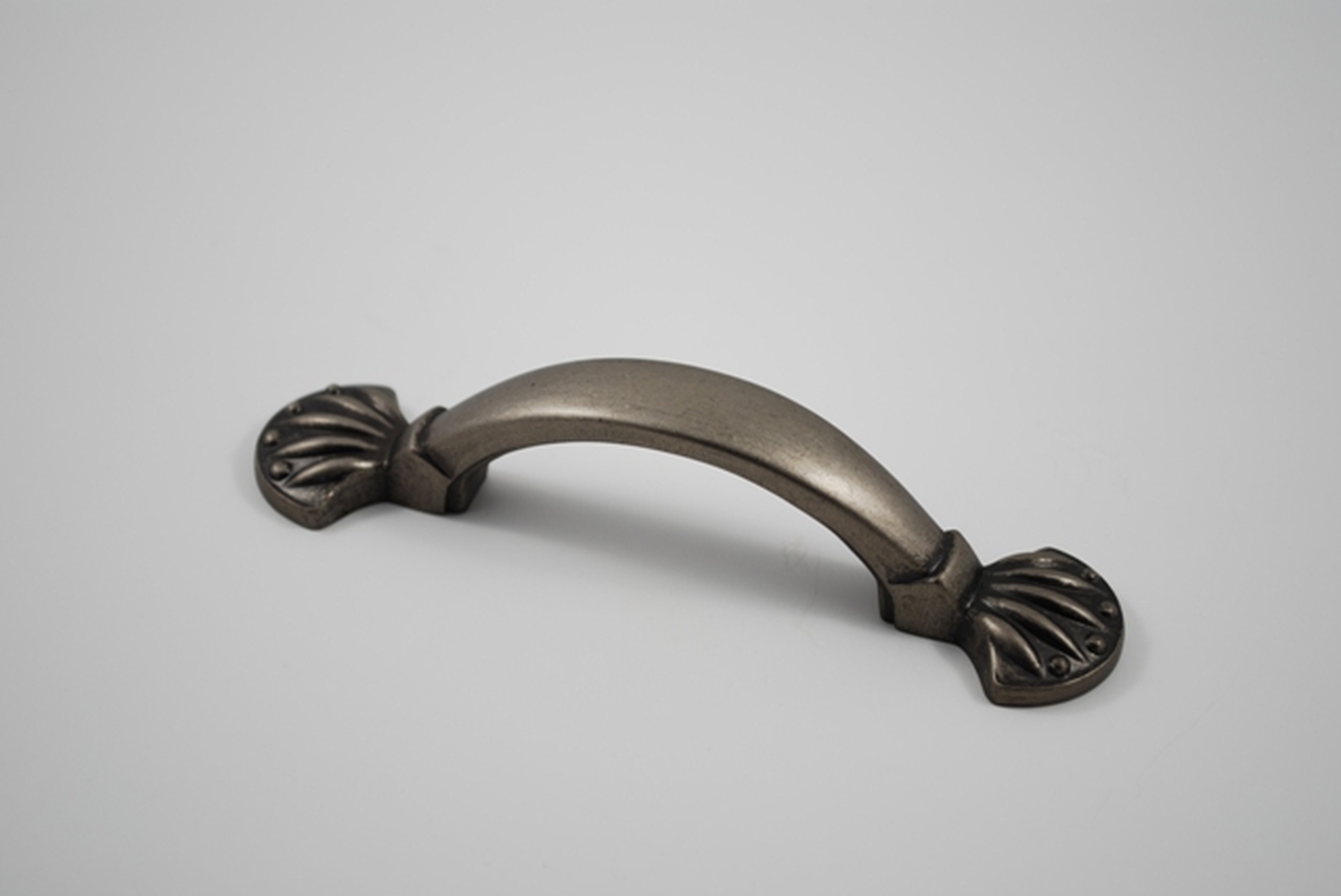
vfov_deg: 16.6
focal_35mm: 82
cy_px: 448
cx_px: 670
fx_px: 3076
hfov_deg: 24.6
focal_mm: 55
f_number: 5.6
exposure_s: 1/20
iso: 100
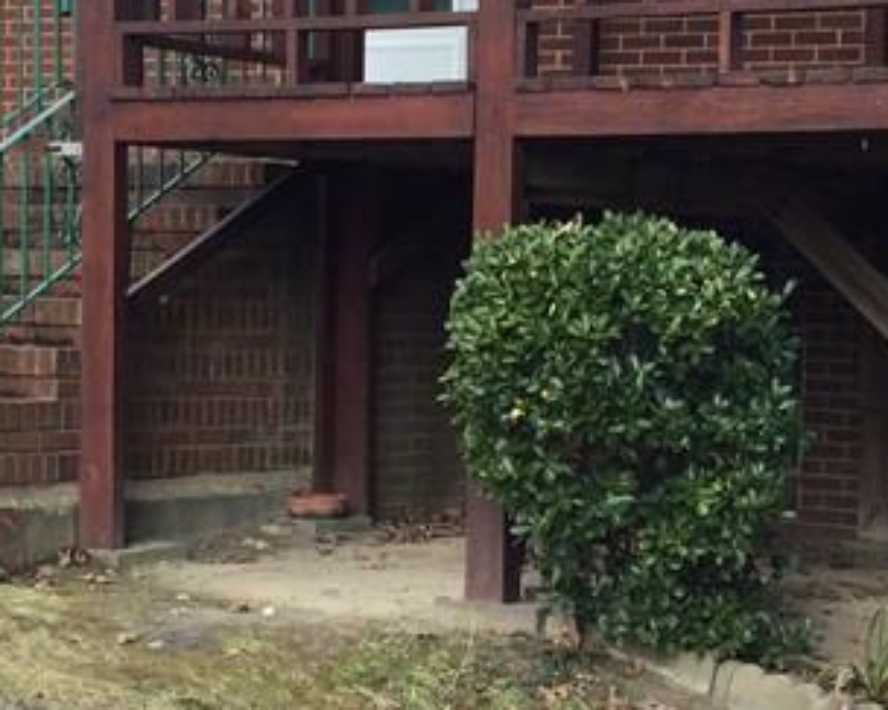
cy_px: 479
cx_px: 549
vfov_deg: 15.1
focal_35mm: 102
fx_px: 2680
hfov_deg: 18.8
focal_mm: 3.3
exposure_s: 1/171
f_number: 2.4
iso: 25
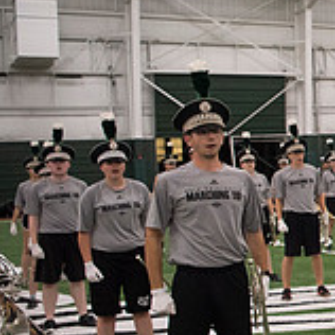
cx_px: 611
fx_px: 821
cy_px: 179
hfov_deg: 18.1
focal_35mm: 75
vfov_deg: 23.1
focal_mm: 24
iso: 3200
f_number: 3.2
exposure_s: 1/320
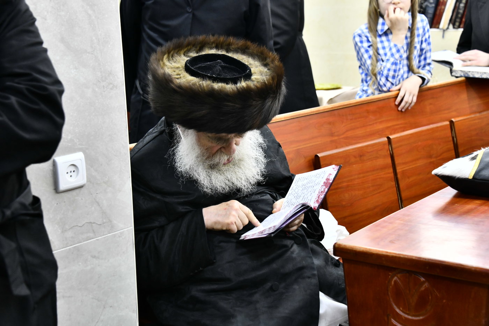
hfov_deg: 31.0
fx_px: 883
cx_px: 244
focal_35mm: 65
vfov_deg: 20.9
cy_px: 163
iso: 2000
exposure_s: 1/250
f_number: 5.6
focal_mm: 65
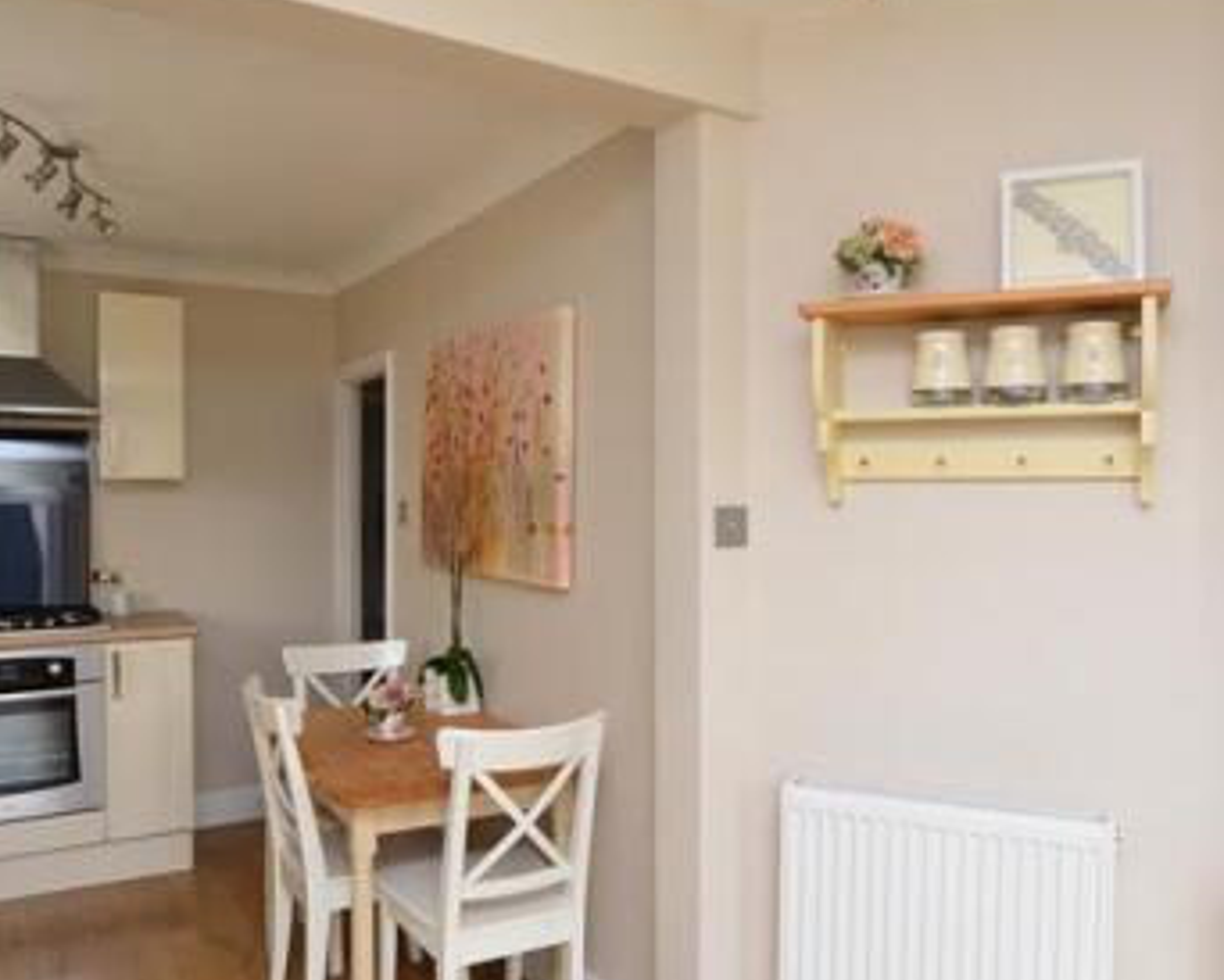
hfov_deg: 64.0
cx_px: 626
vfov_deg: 53.2
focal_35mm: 27
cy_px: 503
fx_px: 979
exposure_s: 1/160
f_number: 6.3
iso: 400
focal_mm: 10
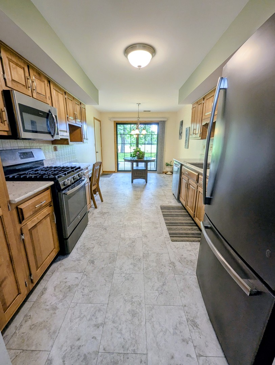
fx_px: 137
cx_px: 138
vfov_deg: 106.1
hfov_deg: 90.1
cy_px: 182
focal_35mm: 13
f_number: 2.2
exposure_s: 1/60
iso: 76
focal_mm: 1.95
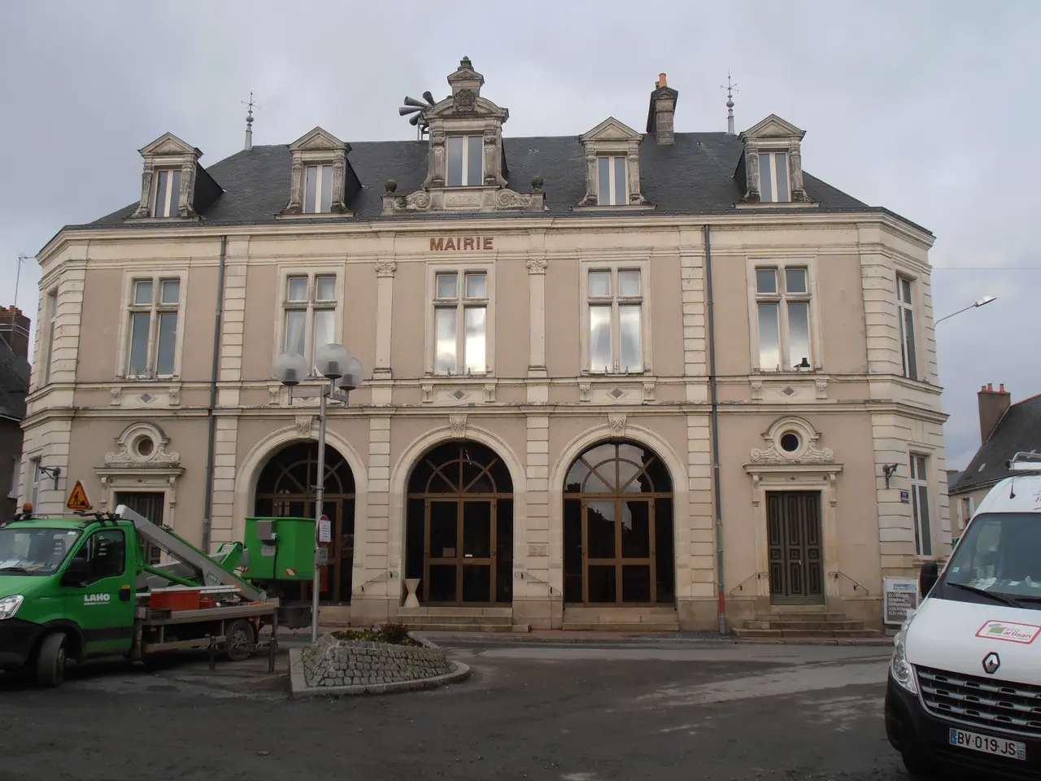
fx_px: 1113
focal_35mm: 37
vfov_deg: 38.7
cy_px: 390
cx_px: 520
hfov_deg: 50.1
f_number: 3.9
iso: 80
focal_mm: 6.61
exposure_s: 1/320
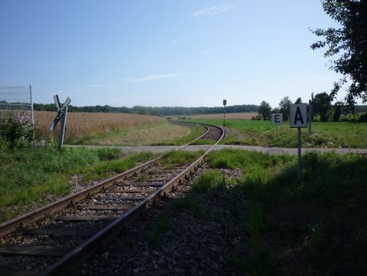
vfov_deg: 44.2
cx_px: 184
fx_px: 339
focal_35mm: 32
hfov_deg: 56.8
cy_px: 138
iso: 100
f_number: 5.6
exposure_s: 1/500
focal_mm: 5.2
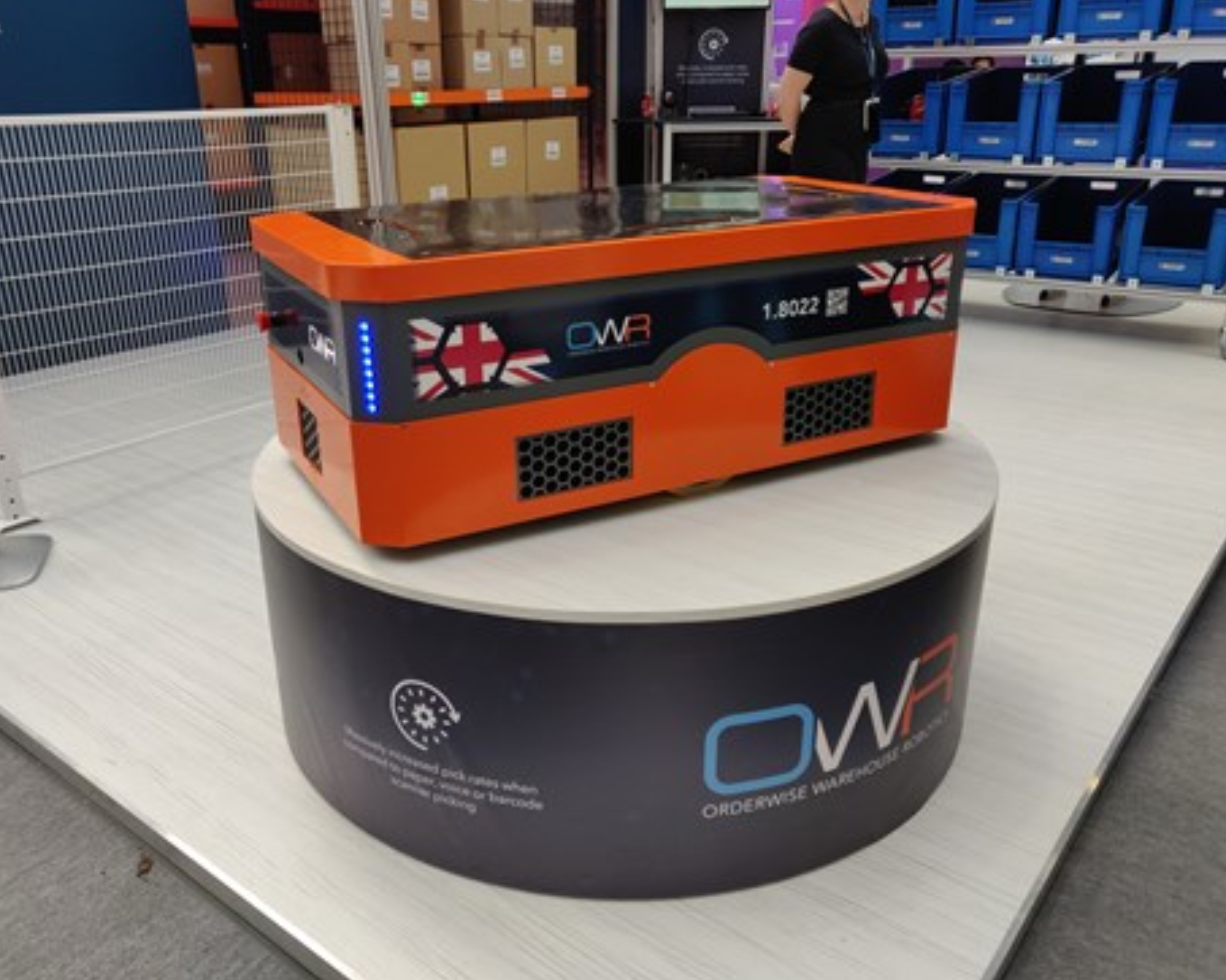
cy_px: 474
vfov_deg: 53.1
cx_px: 570
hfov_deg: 64.0
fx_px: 979
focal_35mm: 27
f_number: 1.7
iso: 160
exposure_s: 1/100
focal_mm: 4.25
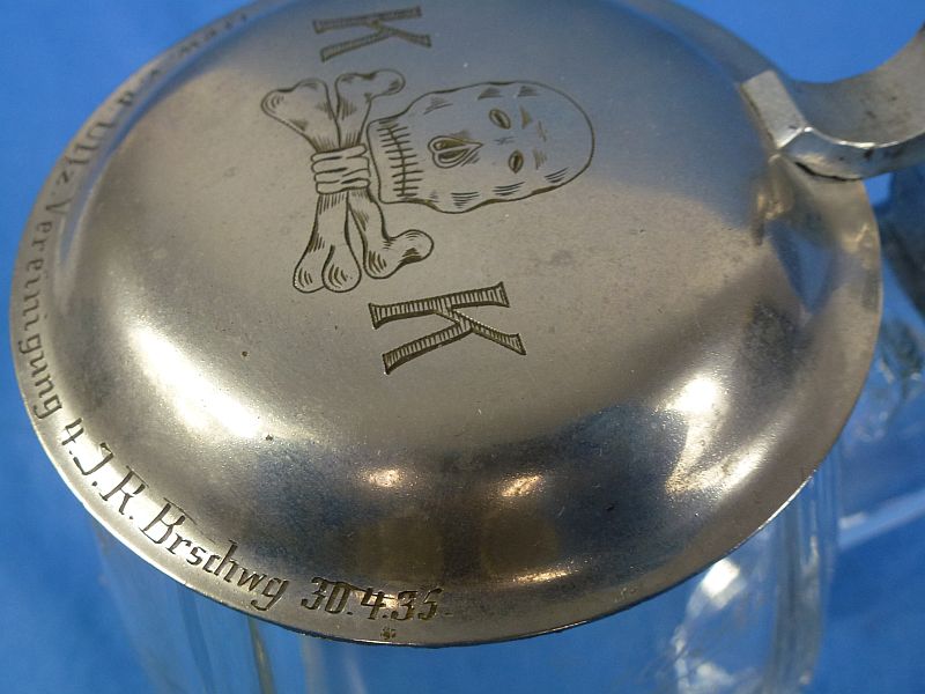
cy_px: 347
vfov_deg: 37.7
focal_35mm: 38
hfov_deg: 49.0
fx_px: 1015
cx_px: 462
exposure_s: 1/80
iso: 200
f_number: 3.8
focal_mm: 6.8
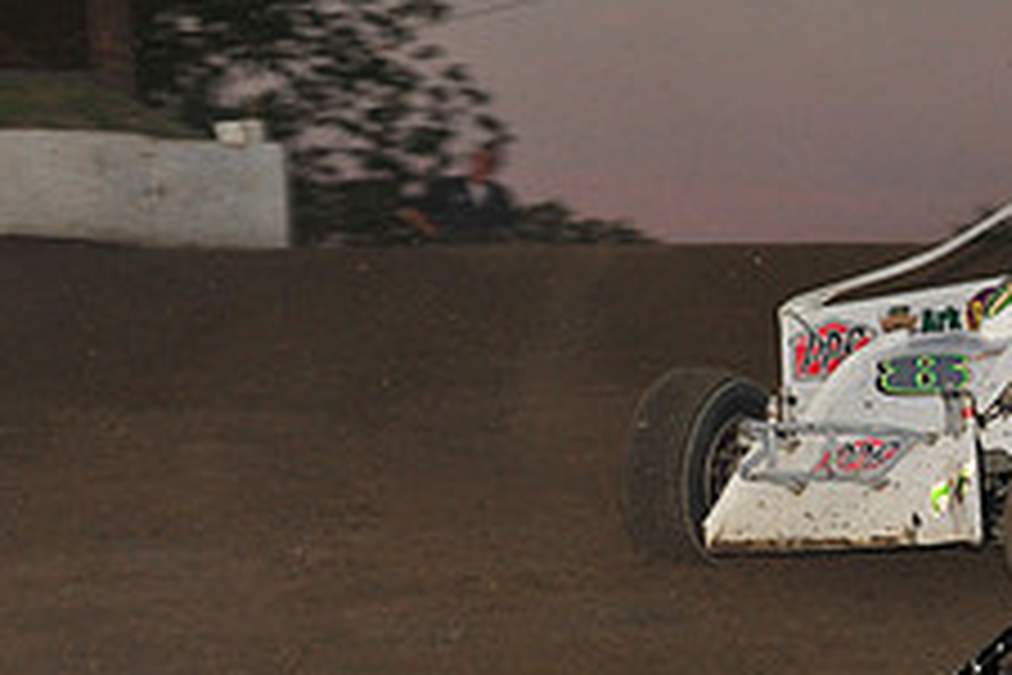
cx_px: 1291
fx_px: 6662
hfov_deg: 8.6
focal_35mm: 237
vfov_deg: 5.8
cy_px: 540
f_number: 7.1
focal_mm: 92
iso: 1000
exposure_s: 1/320
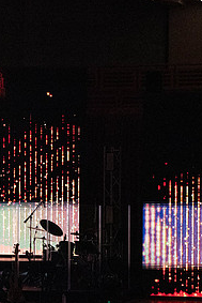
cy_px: 195
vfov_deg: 10.0
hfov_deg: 6.6
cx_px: -81
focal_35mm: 205
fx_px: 1723
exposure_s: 1/1000
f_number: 8
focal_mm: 100
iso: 20000
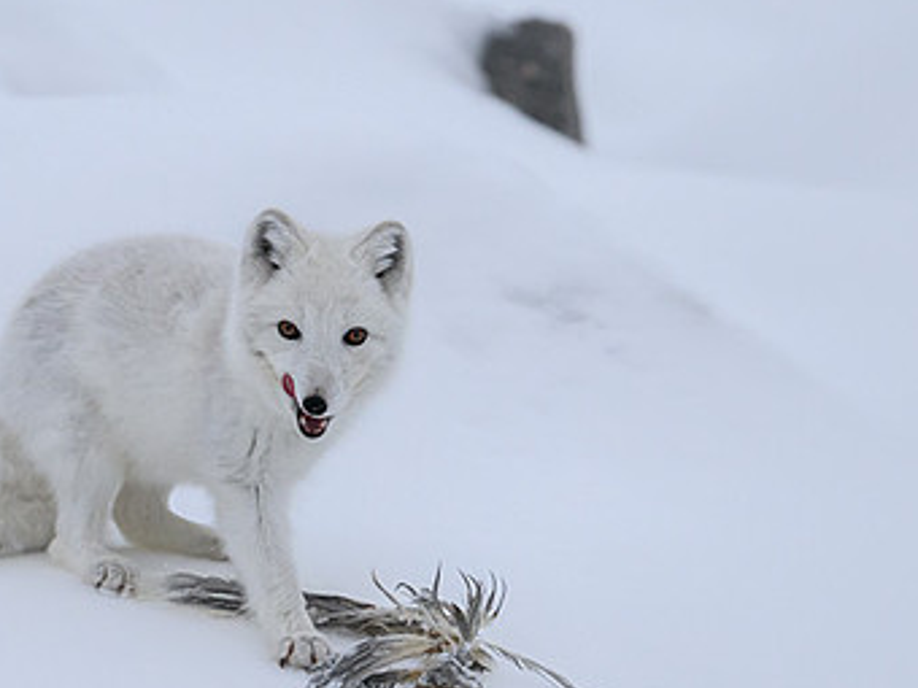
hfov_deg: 2.1
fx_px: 25459
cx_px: 82
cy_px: 279
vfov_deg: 1.5
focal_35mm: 960
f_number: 4
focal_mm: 400
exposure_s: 1/800
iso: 1600
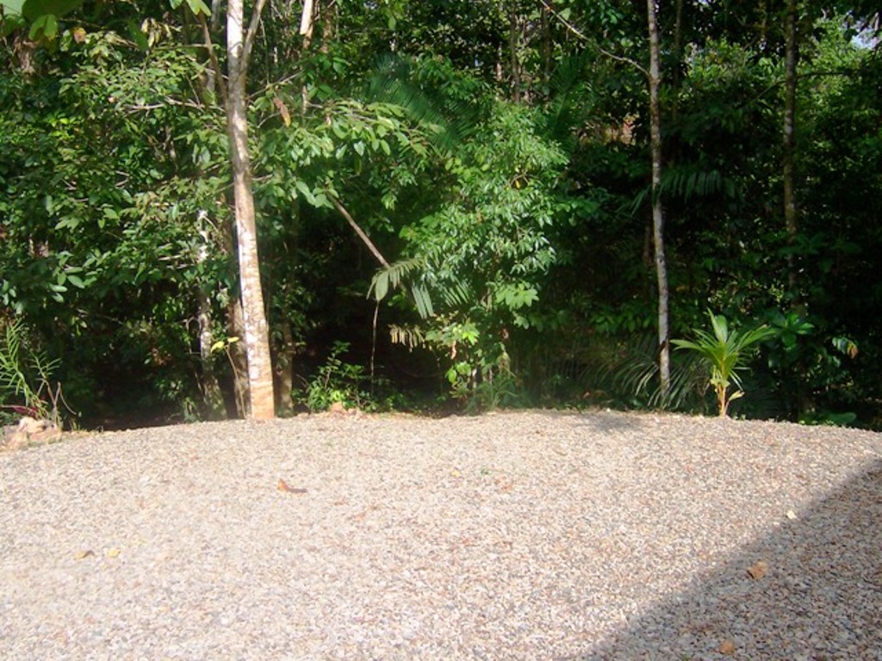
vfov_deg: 39.7
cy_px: 330
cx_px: 441
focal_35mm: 36
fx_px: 917
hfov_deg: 51.4
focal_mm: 5.6
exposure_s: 1/350
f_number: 4
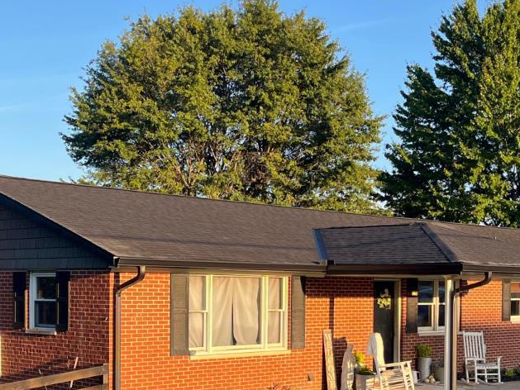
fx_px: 932
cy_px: 309
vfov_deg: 23.3
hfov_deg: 31.2
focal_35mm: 62
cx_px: 295
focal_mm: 5.1
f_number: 1.6
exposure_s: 1/833
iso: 50
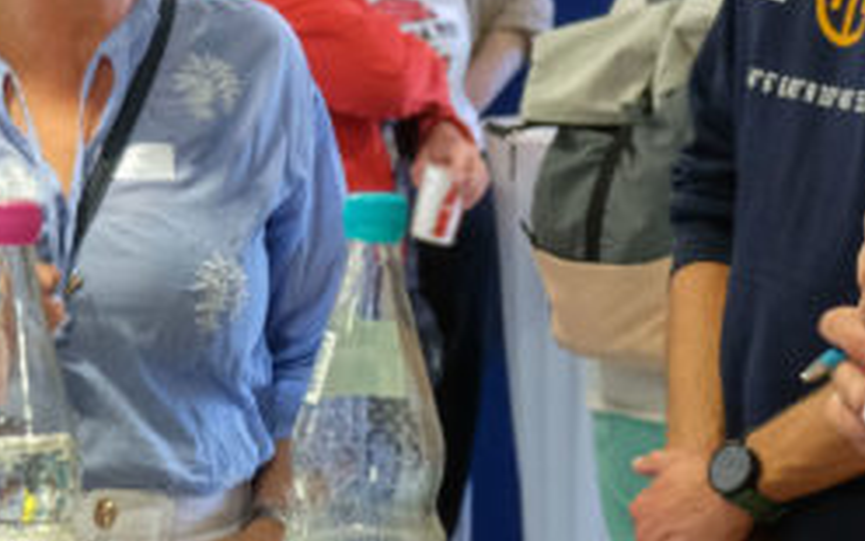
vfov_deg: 9.2
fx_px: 3348
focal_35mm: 142
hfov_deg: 14.7
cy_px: 42
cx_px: 558
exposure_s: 1/45
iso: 1600
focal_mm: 30.2
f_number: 3.6
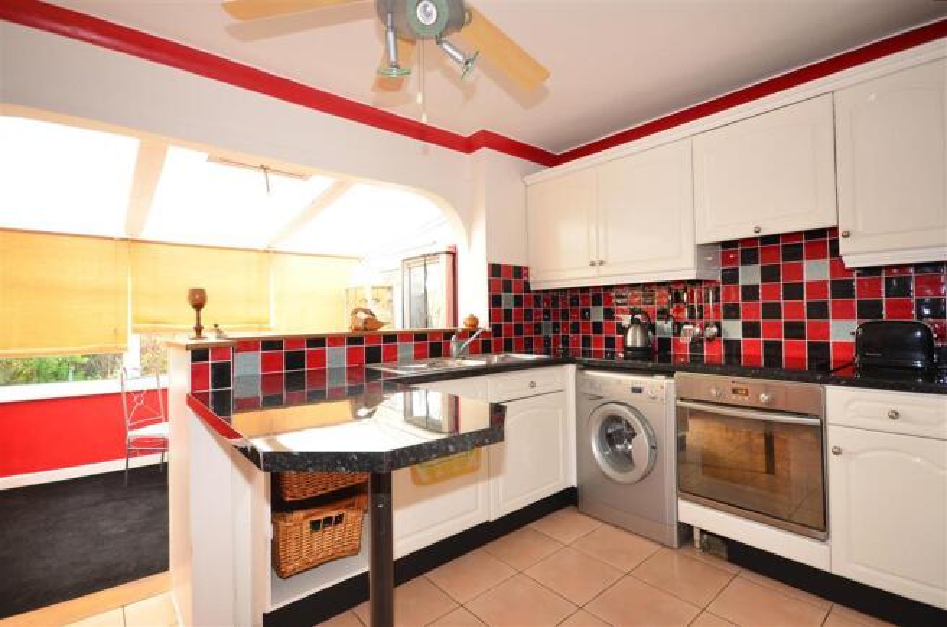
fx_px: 433
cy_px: 314
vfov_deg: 71.8
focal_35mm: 16
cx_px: 474
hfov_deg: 95.1
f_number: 6.3
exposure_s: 1/30
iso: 640
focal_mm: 11
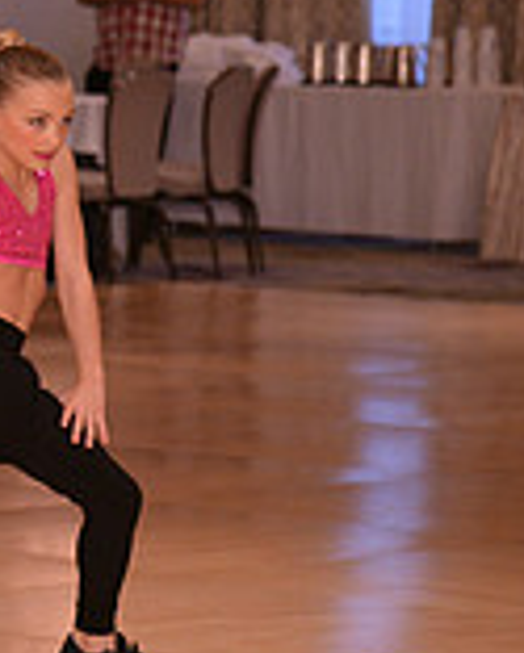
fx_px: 5733
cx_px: -671
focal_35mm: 296
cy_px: 278
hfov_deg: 5.1
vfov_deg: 6.5
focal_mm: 85
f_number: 4.5
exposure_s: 1/250
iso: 1250
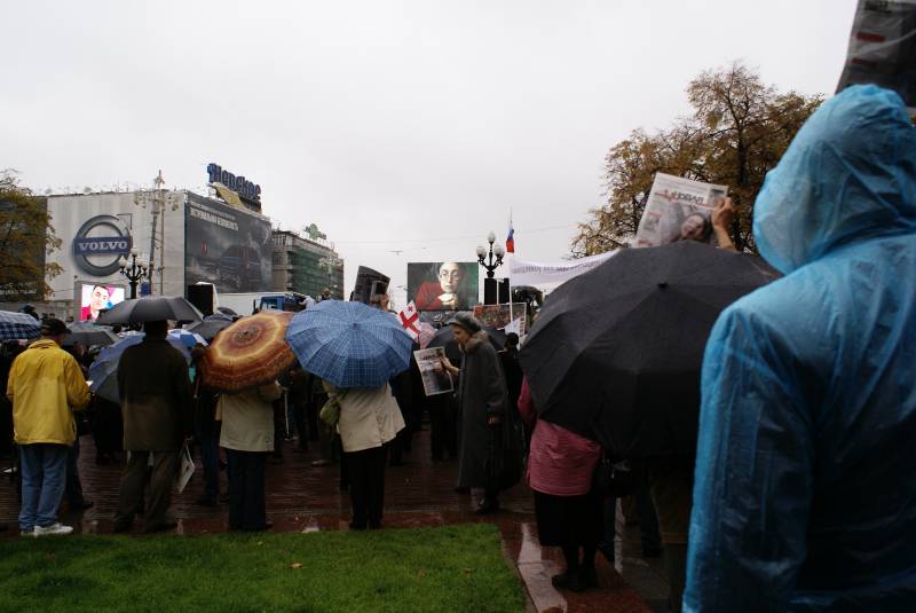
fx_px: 688
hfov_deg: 67.3
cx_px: 458
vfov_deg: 48.0
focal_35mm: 27
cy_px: 306
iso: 200
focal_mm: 18
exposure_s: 1/160
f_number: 5.6
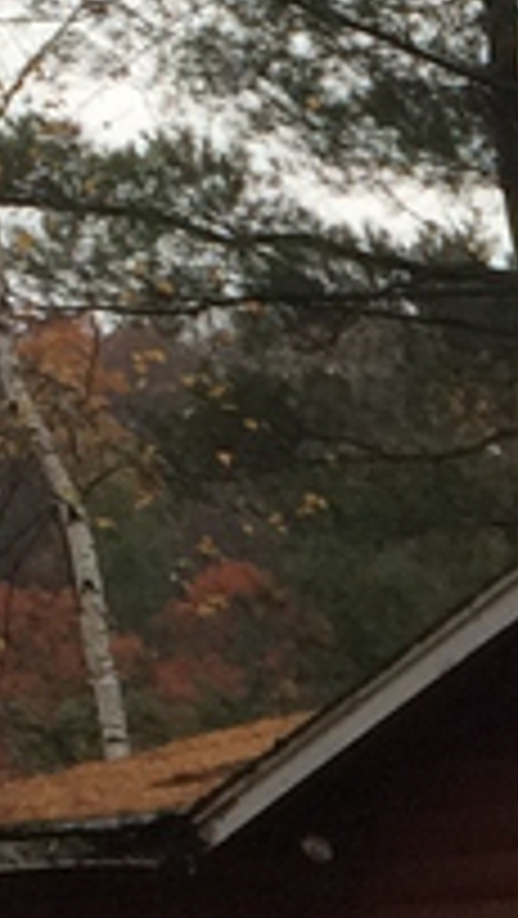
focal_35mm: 223
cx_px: 1581
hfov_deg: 5.2
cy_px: 1458
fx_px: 5436
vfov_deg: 9.3
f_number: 2.2
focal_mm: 4.15
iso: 40
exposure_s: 1/60
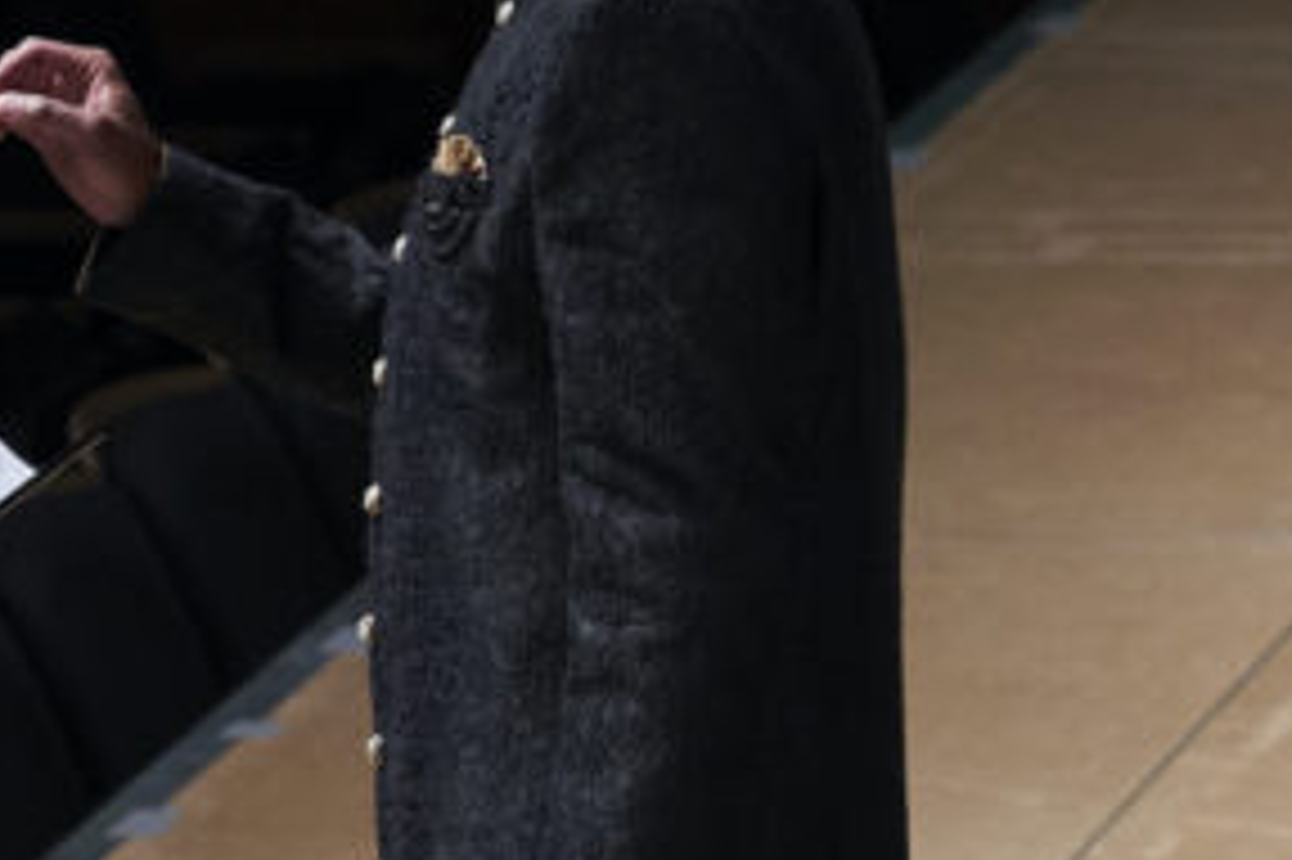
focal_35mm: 600
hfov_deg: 3.4
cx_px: 1287
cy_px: 326
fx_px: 21520
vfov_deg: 2.3
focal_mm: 168
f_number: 6.3
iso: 3200
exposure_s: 1/160
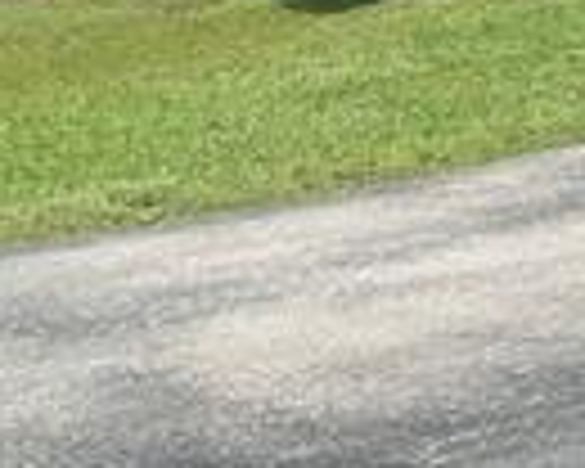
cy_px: -423
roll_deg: +1.8
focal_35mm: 150
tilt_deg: +7.5
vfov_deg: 9.7
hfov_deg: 11.7
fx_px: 2597
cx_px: 1134
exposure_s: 1/2915
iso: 25
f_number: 1.8
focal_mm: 4.25
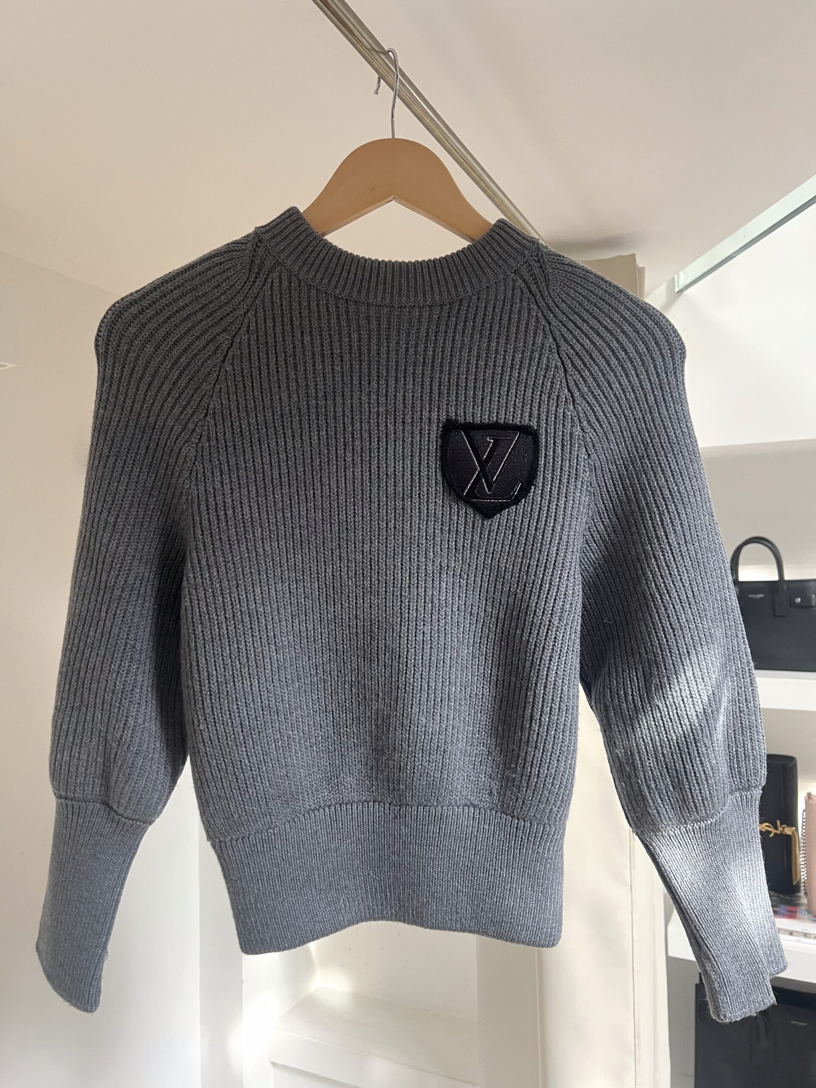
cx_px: 408
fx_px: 817
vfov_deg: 67.3
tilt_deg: +0.5
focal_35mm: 26
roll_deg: +1.7
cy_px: 544
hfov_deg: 53.1
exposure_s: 1/62
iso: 125
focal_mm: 5.7
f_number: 1.5
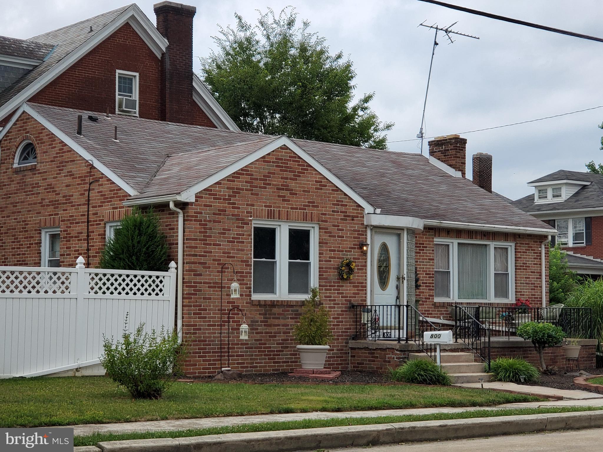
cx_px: 302
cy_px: 226
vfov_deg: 28.0
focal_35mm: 52
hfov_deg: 36.8
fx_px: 906
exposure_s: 1/773
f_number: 2.4
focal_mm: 6
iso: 50
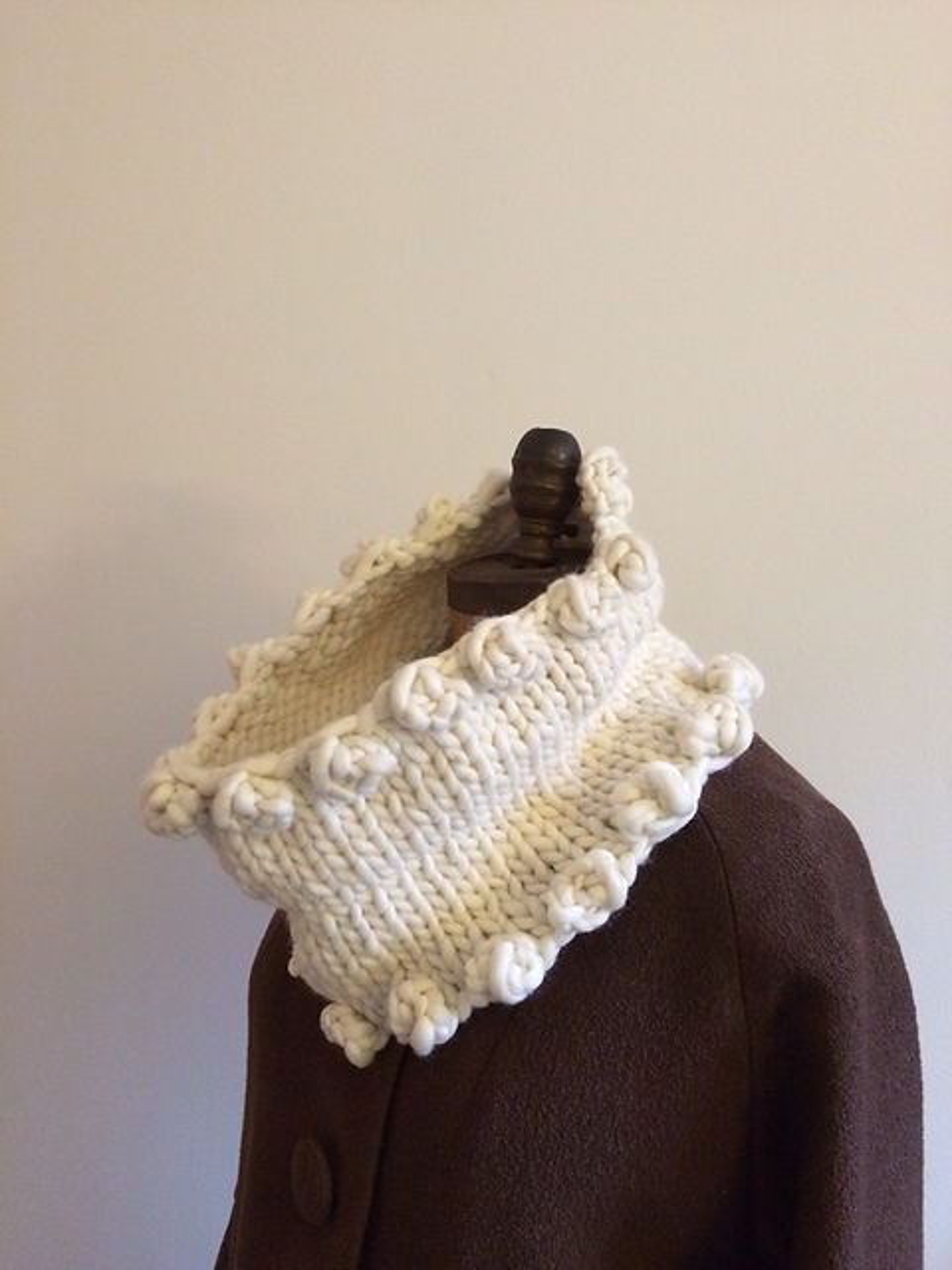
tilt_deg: -5.8
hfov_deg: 48.2
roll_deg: +0.0
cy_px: 635
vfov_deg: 61.7
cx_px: 476
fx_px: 1063
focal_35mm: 29
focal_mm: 4.15
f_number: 2.2
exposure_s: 1/15
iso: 250
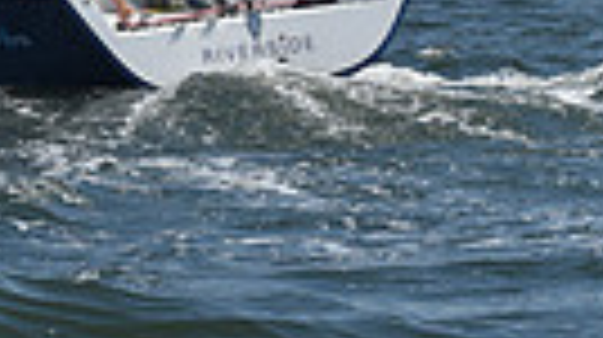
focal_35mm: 317
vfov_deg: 3.7
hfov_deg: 6.8
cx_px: -155
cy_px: -879
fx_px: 5063
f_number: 9
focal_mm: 70
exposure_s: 1/1250
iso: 250
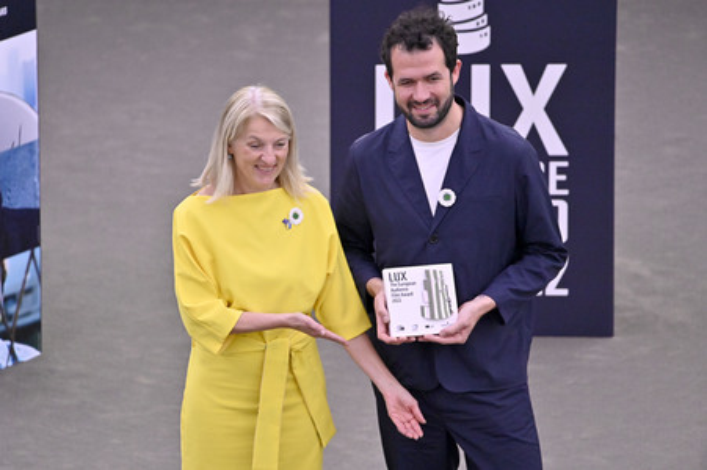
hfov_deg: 3.7
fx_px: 10989
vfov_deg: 2.5
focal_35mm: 560
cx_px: 354
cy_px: 235
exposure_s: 1/500
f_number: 6.3
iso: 6400
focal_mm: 560
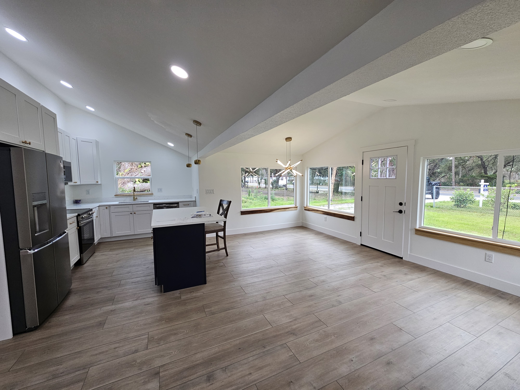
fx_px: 195
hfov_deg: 106.2
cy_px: 195
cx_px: 260
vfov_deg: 89.9
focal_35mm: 13
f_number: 2.2
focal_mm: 2.2
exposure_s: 1/120
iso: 80
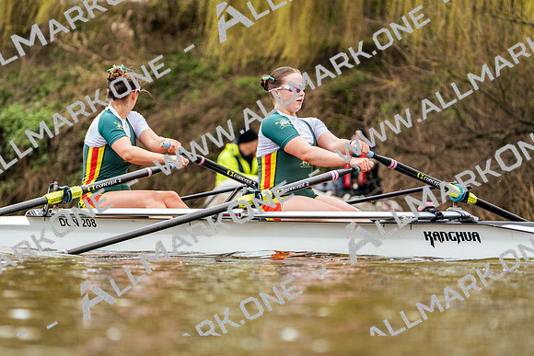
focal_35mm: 275
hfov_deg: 7.5
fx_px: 4080
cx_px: 267
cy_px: 178
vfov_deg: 5.0
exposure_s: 1/2000
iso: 2500
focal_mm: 275
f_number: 6.3
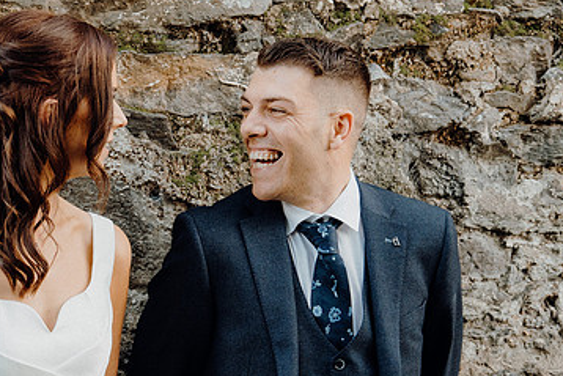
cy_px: 259
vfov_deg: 13.4
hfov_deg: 20.0
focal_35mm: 102
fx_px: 1596
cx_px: 212
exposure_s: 1/200
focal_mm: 42
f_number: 3.5
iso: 1000
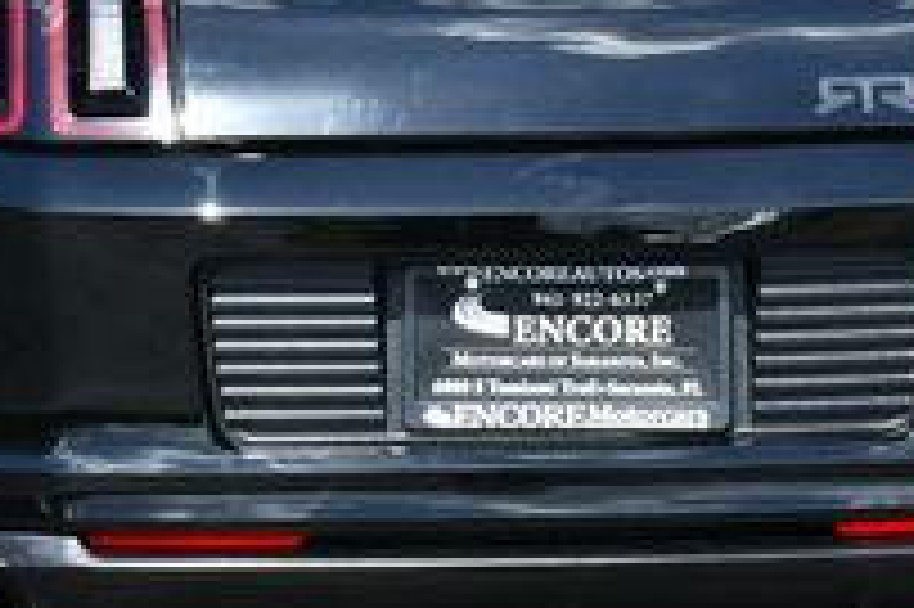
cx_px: 473
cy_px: 126
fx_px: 5758
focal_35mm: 227
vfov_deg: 6.0
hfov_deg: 9.1
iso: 200
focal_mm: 36
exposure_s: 1/250
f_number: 8
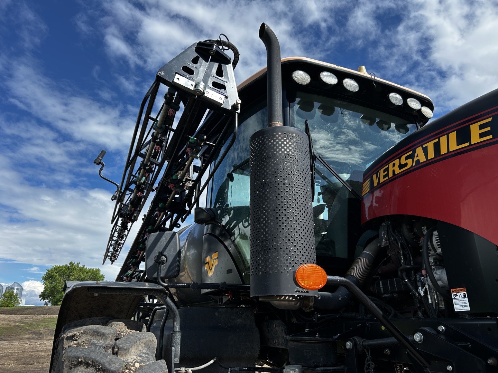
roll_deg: -0.4
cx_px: 249
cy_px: 186
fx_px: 374
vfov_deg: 53.1
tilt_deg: +18.6
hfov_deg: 67.3
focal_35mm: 26
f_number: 1.5
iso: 50
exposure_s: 1/2841
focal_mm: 5.7
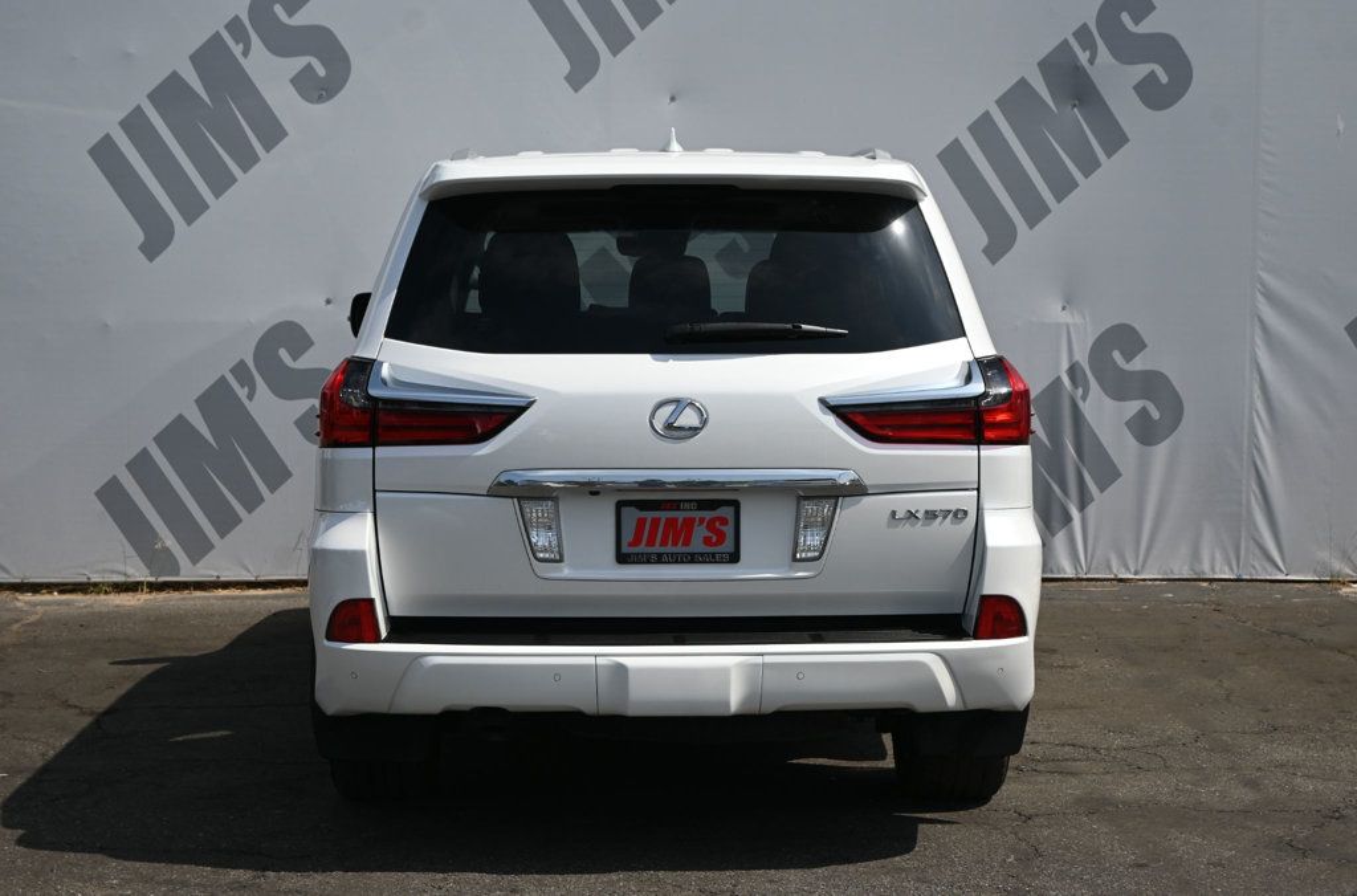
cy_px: 448
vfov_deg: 21.9
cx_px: 678
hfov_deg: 32.7
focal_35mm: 62
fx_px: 2311
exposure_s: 1/320
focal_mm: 41
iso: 100
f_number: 6.3
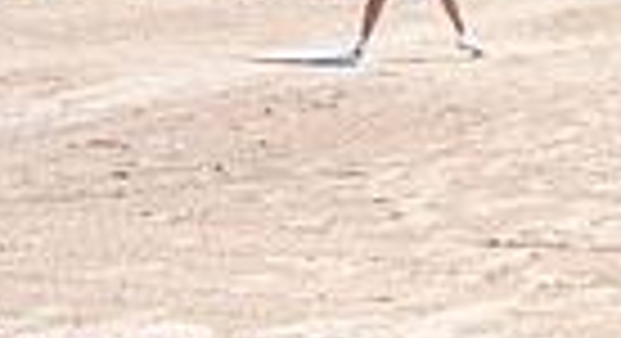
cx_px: 1218
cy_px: 141
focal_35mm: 135
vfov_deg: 8.8
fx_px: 2205
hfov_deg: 13.8
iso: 125
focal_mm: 24
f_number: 4
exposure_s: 1/1250
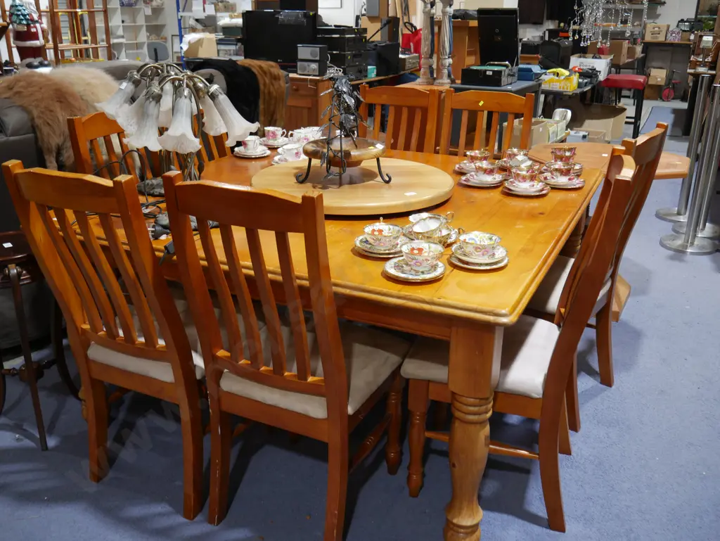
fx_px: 666
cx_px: 360
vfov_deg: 44.2
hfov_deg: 56.8
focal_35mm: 32
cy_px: 270
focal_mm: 16
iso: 400
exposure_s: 1/60
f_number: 3.6
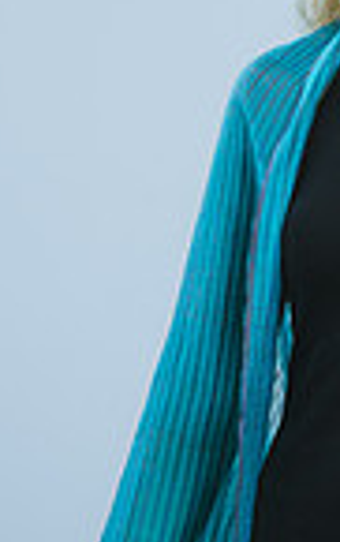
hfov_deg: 4.9
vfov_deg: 7.8
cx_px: 366
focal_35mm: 268
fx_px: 3962
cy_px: 366
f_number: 4
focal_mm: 85
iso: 100
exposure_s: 1/200
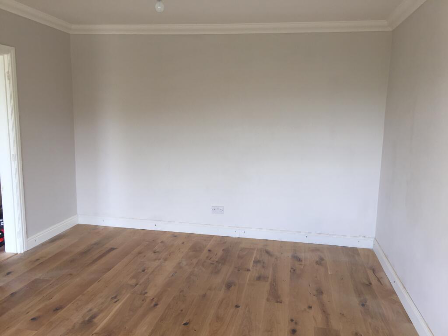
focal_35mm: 29
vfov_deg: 48.2
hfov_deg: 61.7
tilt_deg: -9.5
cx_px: 224
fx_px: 375
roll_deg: -1.5
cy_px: 168
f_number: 2.2
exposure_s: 1/100
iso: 32
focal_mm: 4.15
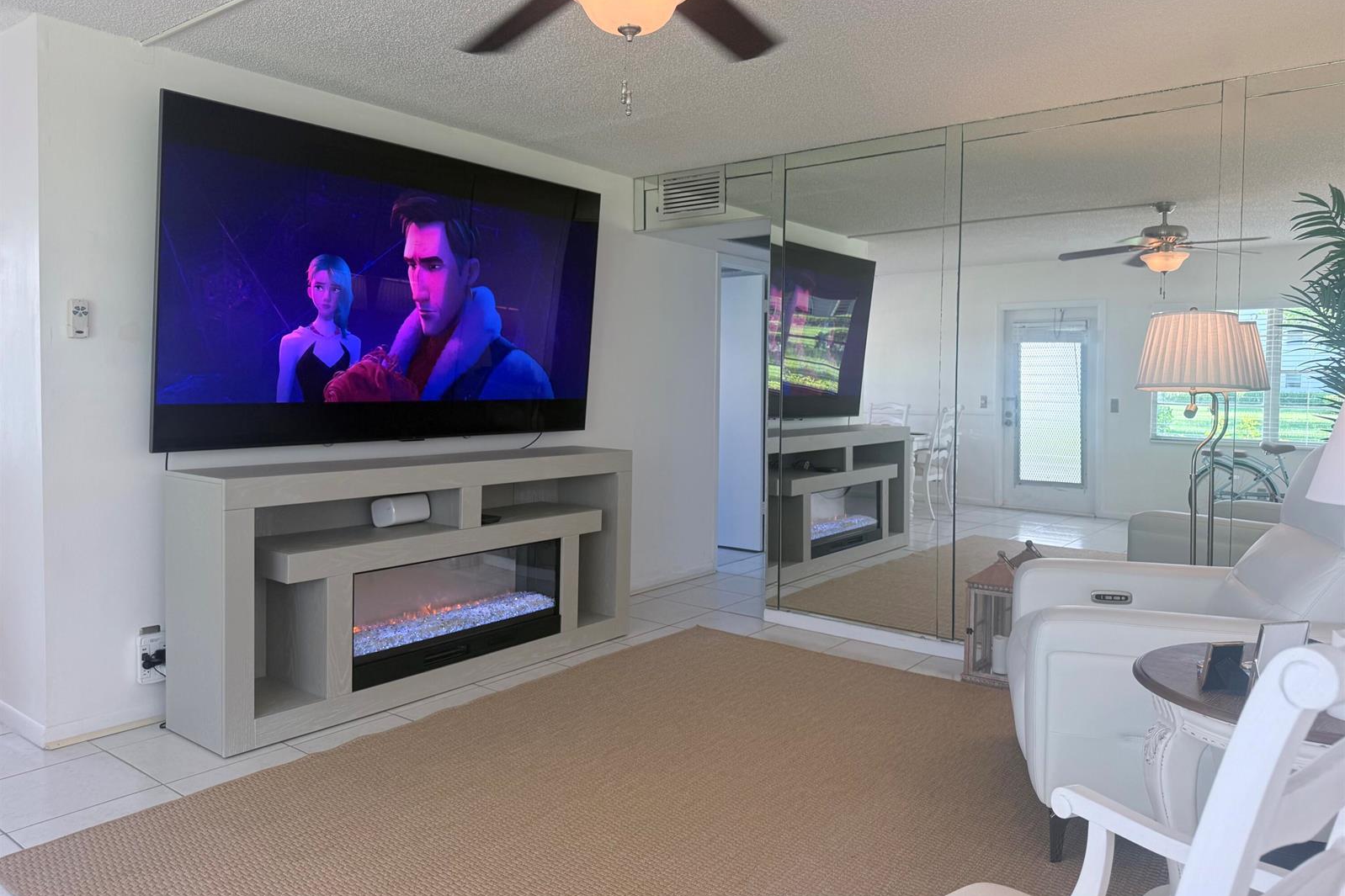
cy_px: 416
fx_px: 934
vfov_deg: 51.2
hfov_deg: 71.5
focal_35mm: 25
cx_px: 672
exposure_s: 1/120
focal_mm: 6.76
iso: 64
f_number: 1.78
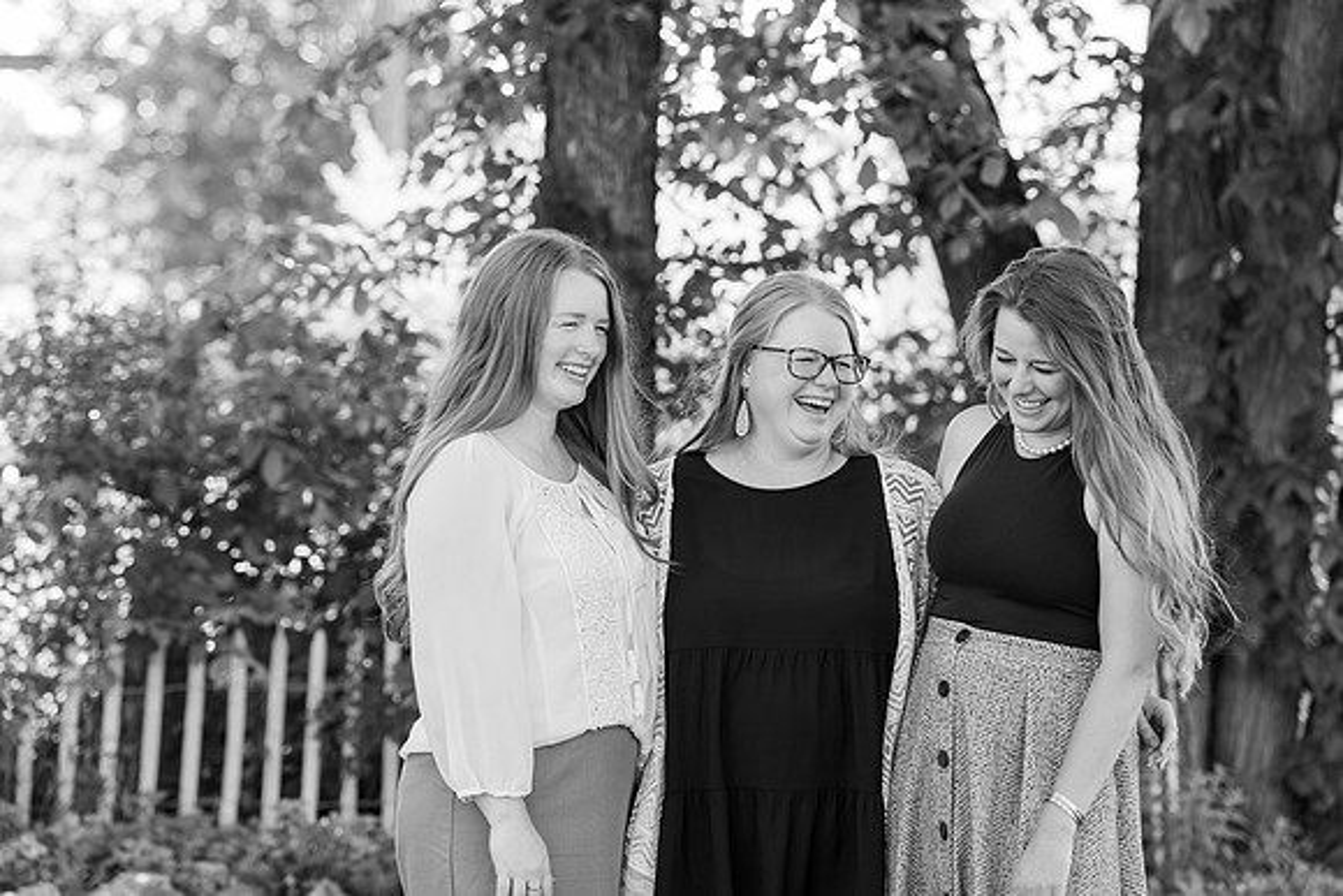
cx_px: 672
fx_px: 4403
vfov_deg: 11.6
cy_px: 448
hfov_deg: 17.3
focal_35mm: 118
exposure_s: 1/125
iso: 250
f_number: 4
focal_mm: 118
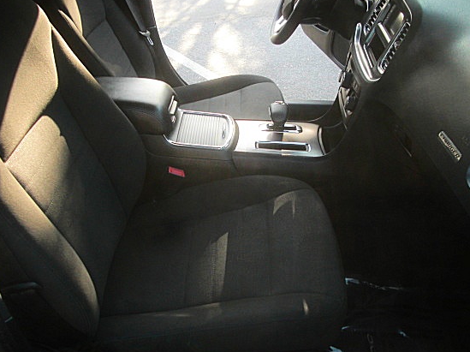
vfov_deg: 34.3
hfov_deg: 44.8
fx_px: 570
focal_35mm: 42
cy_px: 172
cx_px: 238
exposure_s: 1/100
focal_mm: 6.3
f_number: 2.8
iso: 100
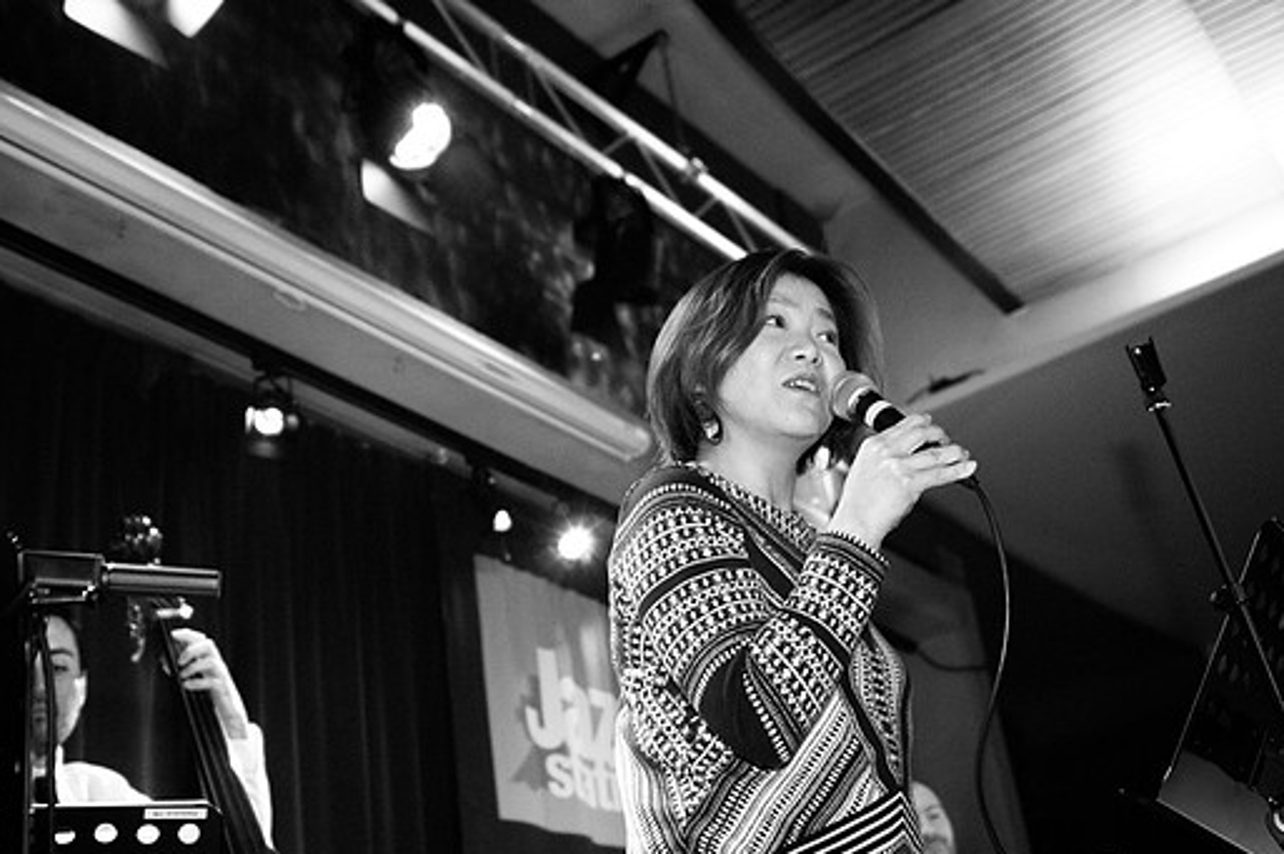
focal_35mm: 53
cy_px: 442
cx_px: 576
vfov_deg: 25.7
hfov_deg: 37.8
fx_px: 1873
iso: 800
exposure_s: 1/100
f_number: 2.8
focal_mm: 31
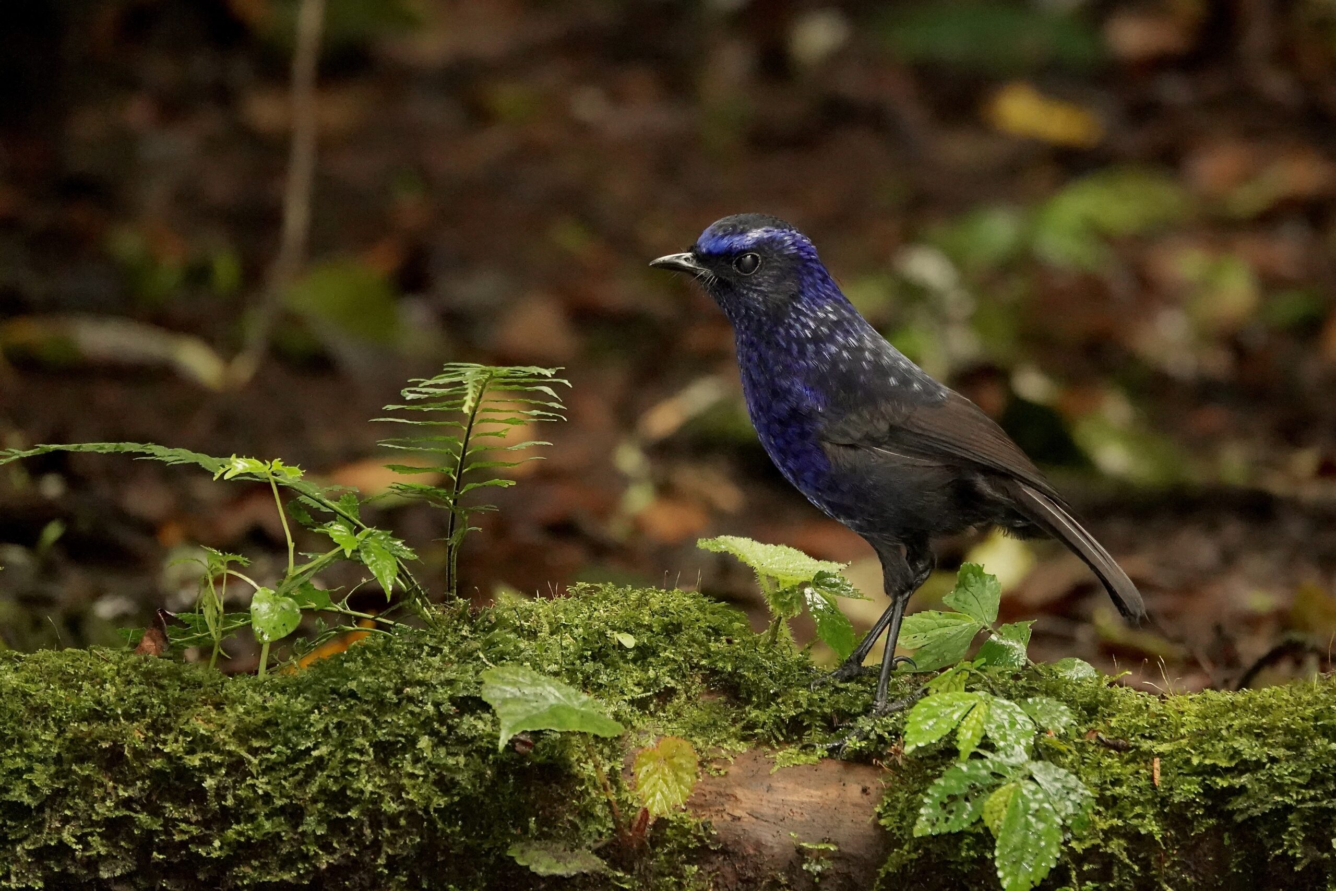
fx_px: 14844
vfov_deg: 3.4
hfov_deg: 5.2
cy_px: 446
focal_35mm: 400
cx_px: 668
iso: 3200
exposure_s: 1/160
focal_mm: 146.76
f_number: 4
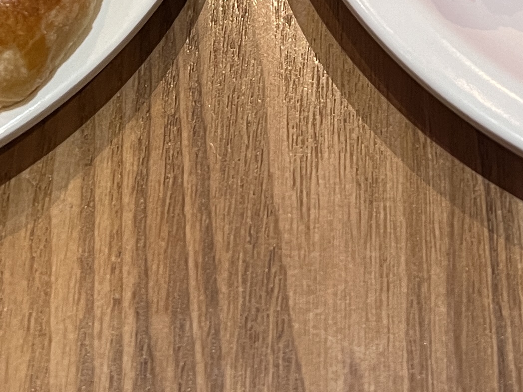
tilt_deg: -47.3
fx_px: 1511
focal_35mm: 100
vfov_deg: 13.3
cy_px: -312
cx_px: 232
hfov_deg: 19.6
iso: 200
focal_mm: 5.7
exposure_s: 1/60
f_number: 1.5
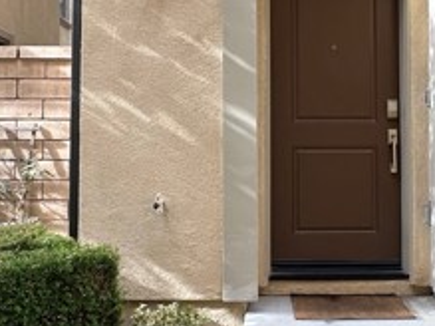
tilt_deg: +2.3
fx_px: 515
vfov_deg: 35.0
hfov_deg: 45.5
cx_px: 264
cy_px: 139
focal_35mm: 41
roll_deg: +0.1
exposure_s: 1/231
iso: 40
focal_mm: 2.22
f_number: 2.2
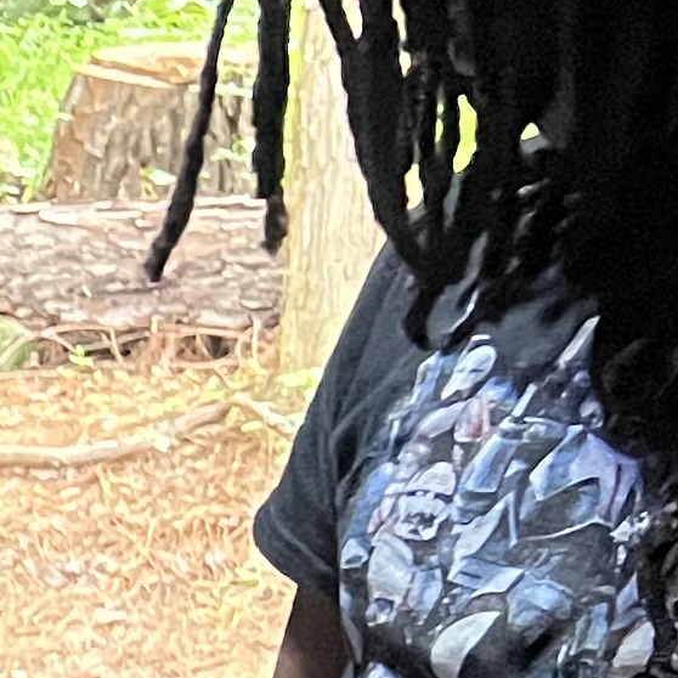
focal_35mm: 166
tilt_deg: -15.5
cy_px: 1182
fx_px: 3678
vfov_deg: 10.0
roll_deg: +0.6
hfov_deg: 8.4
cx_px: -1516
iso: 500
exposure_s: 1/55
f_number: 1.5
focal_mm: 5.7
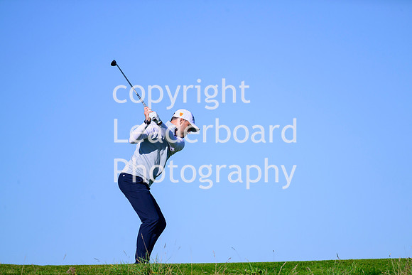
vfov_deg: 3.4
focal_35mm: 400
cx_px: 206
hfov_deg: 5.2
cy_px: 138
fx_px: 4579
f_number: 5.6
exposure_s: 1/3200
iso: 320
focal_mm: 400
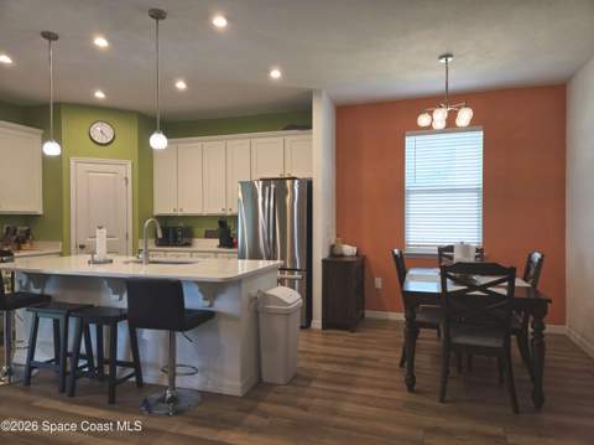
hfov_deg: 74.0
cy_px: 222
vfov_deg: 58.8
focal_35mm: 23
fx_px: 394
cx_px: 297
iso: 25
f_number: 1.8
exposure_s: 1/60
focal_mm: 5.4
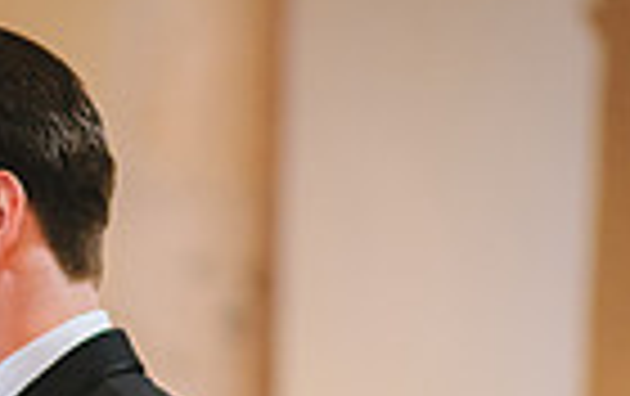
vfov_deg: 3.7
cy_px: 673
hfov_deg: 5.8
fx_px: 6157
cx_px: -396
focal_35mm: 358
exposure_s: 1/160
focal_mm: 85
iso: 1600
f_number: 2
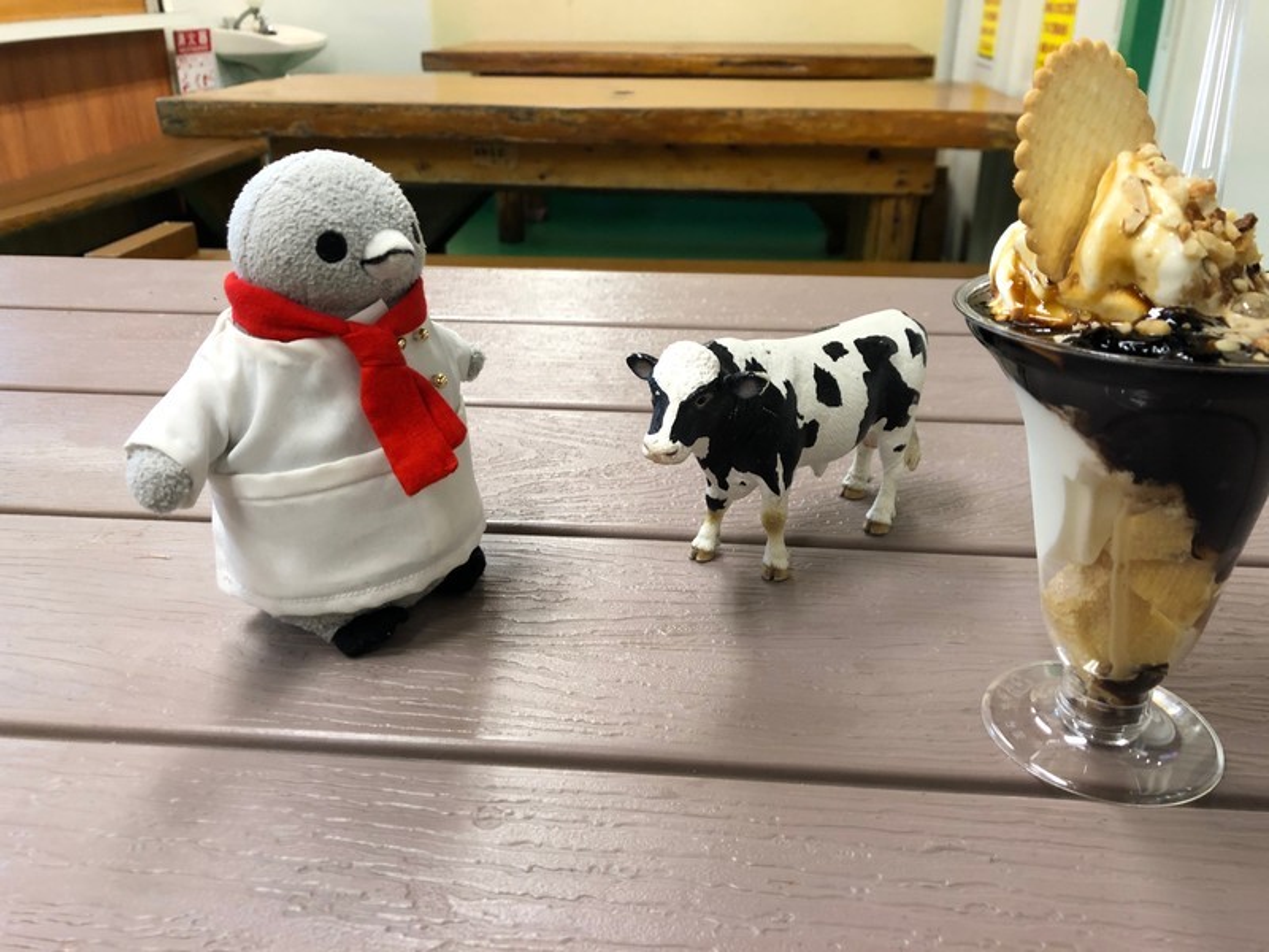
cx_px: 634
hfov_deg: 63.4
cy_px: 476
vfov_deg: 49.7
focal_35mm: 28
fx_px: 1026
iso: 40
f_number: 1.8
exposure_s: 1/17
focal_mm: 3.99
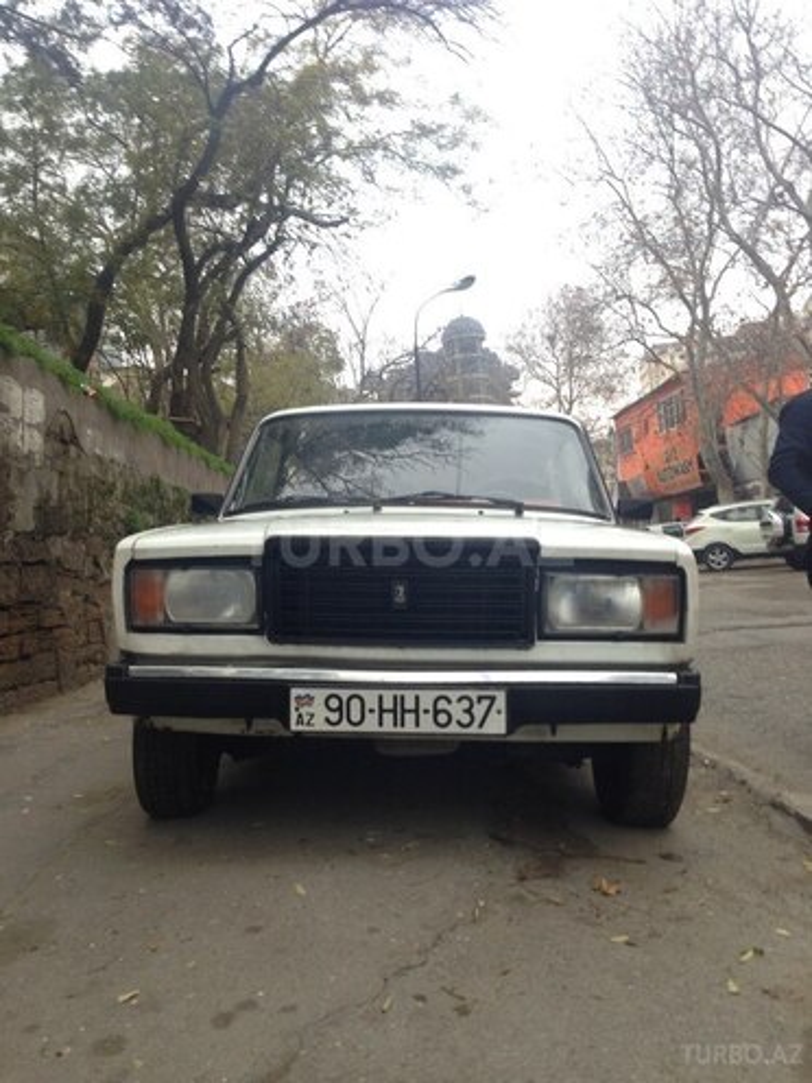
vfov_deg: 55.4
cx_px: 406
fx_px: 1032
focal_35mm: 33
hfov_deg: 42.9
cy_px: 542
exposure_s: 1/40
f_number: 2.4
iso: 50
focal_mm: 4.12
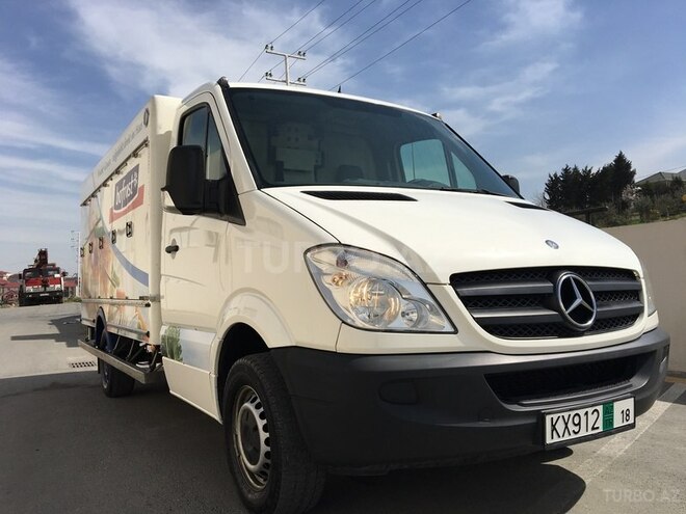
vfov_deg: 48.2
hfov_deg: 61.7
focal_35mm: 29
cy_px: 257
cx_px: 343
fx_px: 575
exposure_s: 1/3344
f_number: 2.2
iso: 25
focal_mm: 4.15
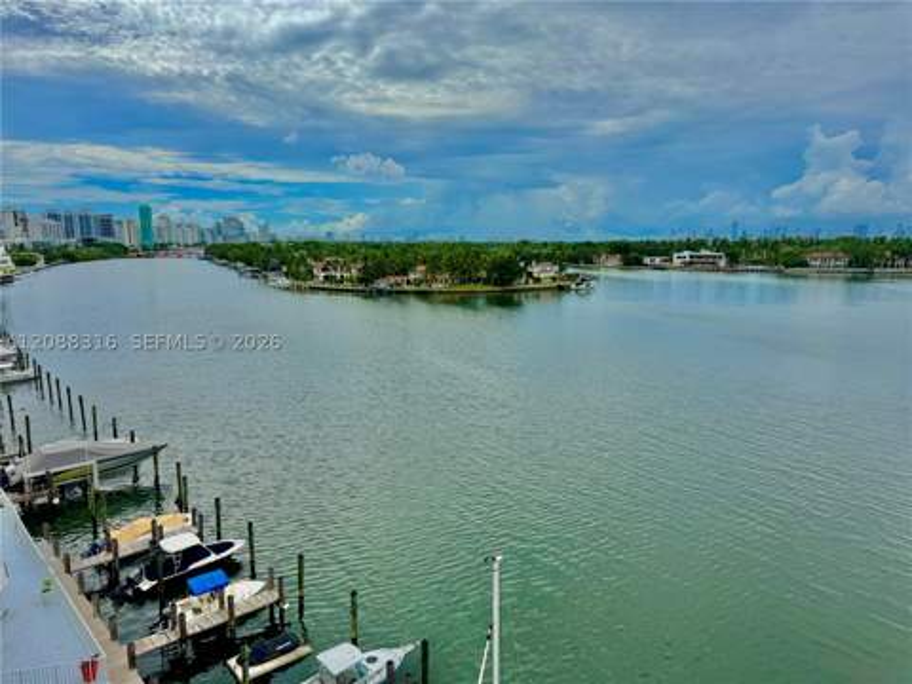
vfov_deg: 56.8
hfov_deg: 71.6
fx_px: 632
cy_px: 342
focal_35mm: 24
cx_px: 456
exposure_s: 1/9009
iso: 80
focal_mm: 6.76
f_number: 1.78
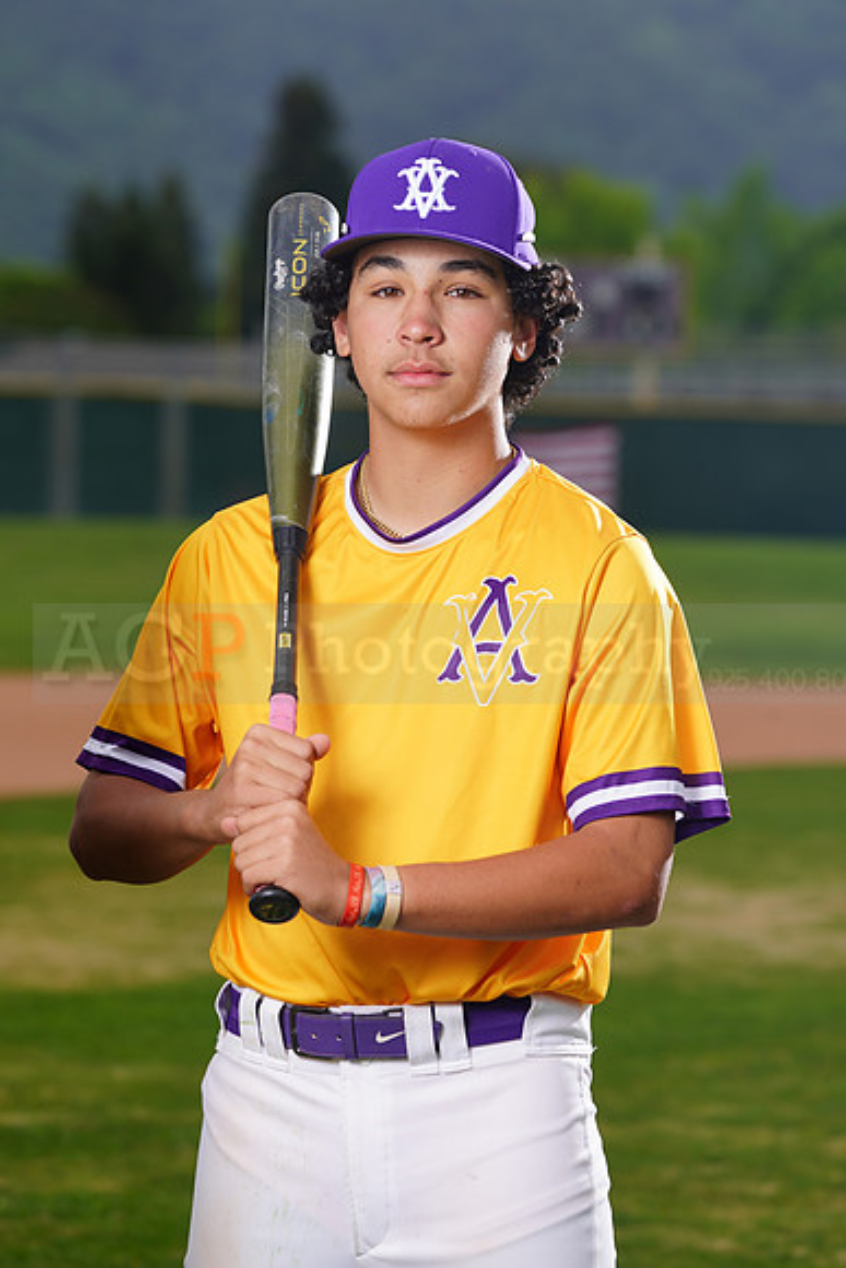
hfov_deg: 6.9
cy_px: 634
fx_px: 7045
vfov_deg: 10.3
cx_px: 423
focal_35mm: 200
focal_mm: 200
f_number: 7.1
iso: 100
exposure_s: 1/250
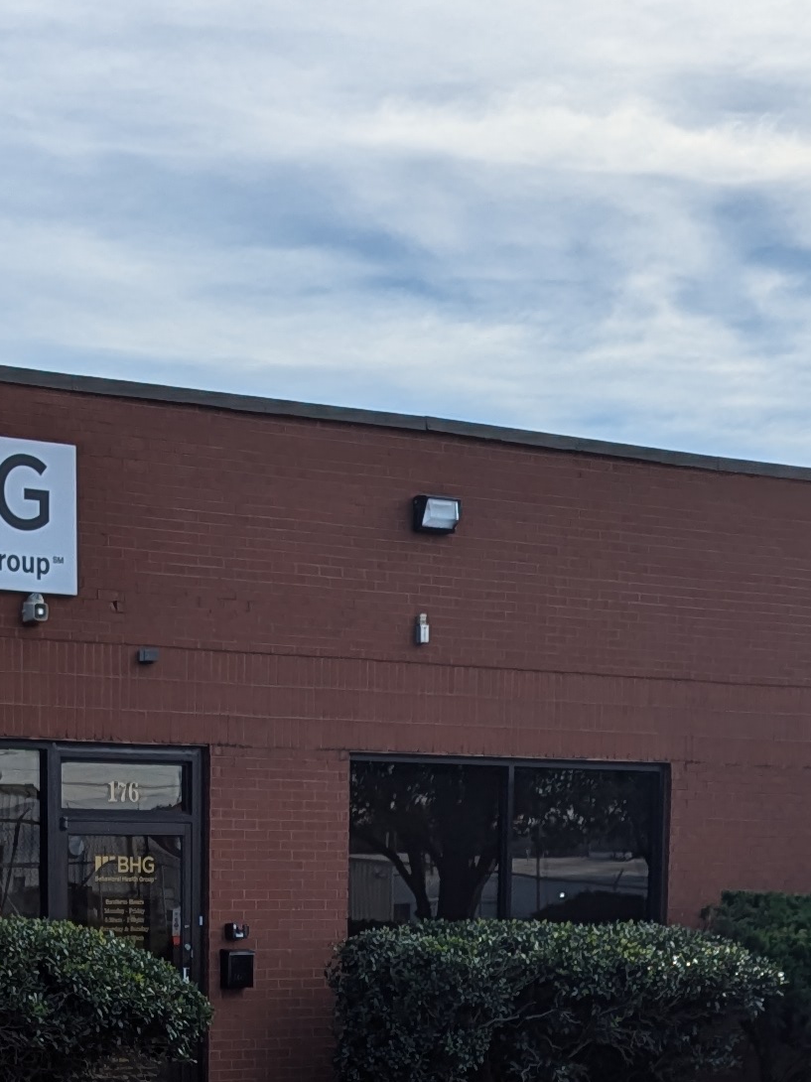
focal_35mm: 90
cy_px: 1331
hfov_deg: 16.3
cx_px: 183
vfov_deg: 20.3
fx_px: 2813
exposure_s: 1/3906
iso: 47
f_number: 1.85
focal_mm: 6.81
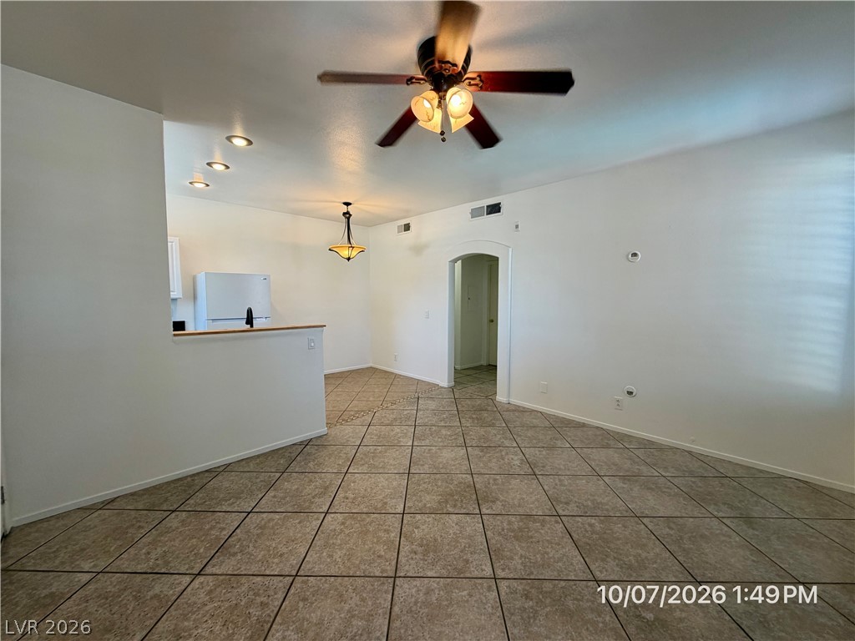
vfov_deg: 85.7
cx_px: 428
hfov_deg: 102.1
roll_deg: -0.1
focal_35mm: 14
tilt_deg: -3.6
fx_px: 346
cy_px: 320
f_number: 2.2
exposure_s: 1/120
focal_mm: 2.22
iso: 160
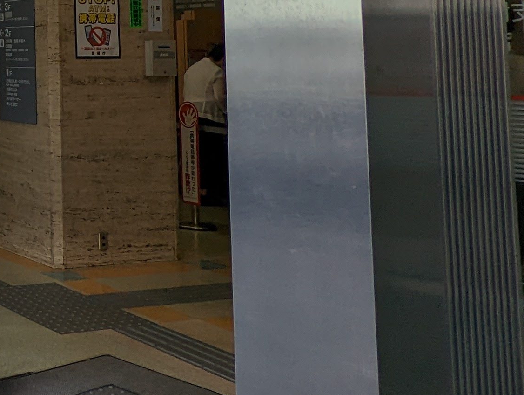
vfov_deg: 23.9
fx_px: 879
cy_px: -24
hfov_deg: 25.2
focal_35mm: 58
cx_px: -261
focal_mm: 2.35
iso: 50
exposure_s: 1/1176
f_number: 2.2
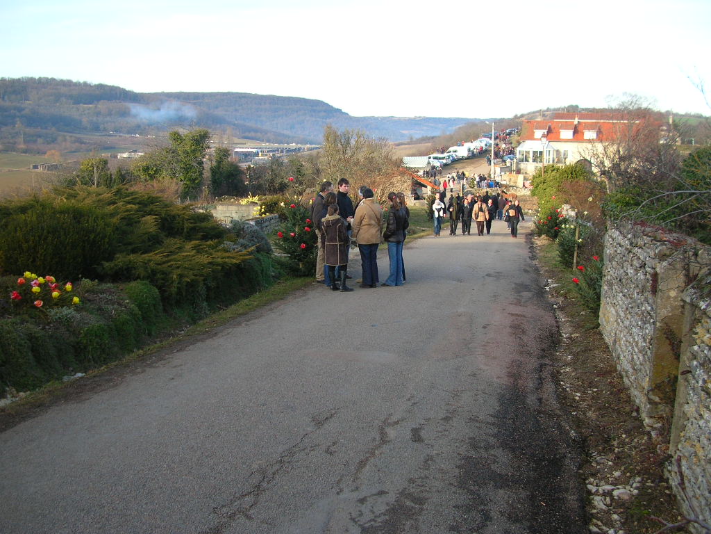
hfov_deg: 52.6
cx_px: 356
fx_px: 719
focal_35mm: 35
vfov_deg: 40.7
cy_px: 267
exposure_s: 1/174
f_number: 2.8
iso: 50
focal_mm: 5.8
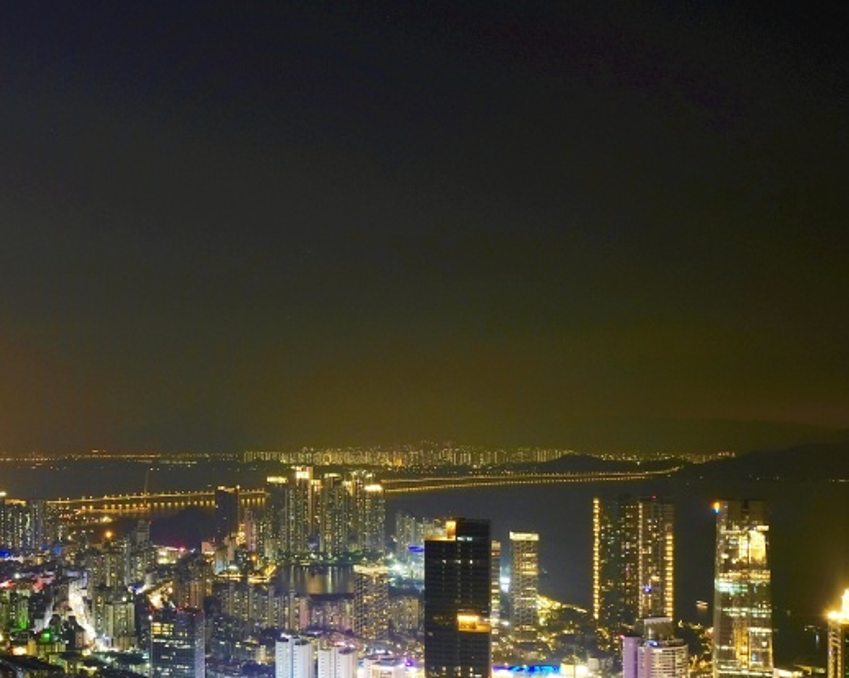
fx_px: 1256
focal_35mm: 50
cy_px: 457
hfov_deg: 34.0
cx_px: -2
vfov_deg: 30.0
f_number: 8
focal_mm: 15
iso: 200
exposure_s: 5
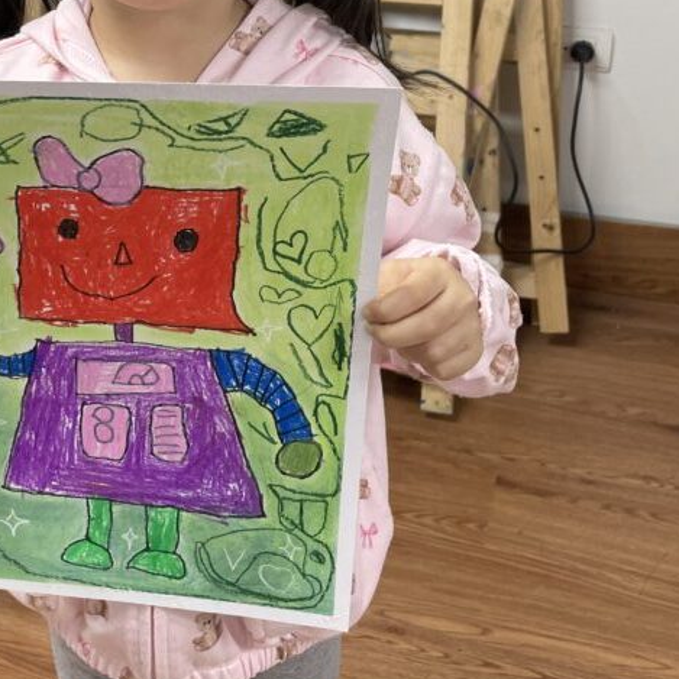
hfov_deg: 34.1
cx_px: 187
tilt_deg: -18.7
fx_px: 1087
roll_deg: +0.7
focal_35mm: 49
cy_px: 103
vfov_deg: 33.3
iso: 125
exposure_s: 1/100
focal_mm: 4.2
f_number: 1.6
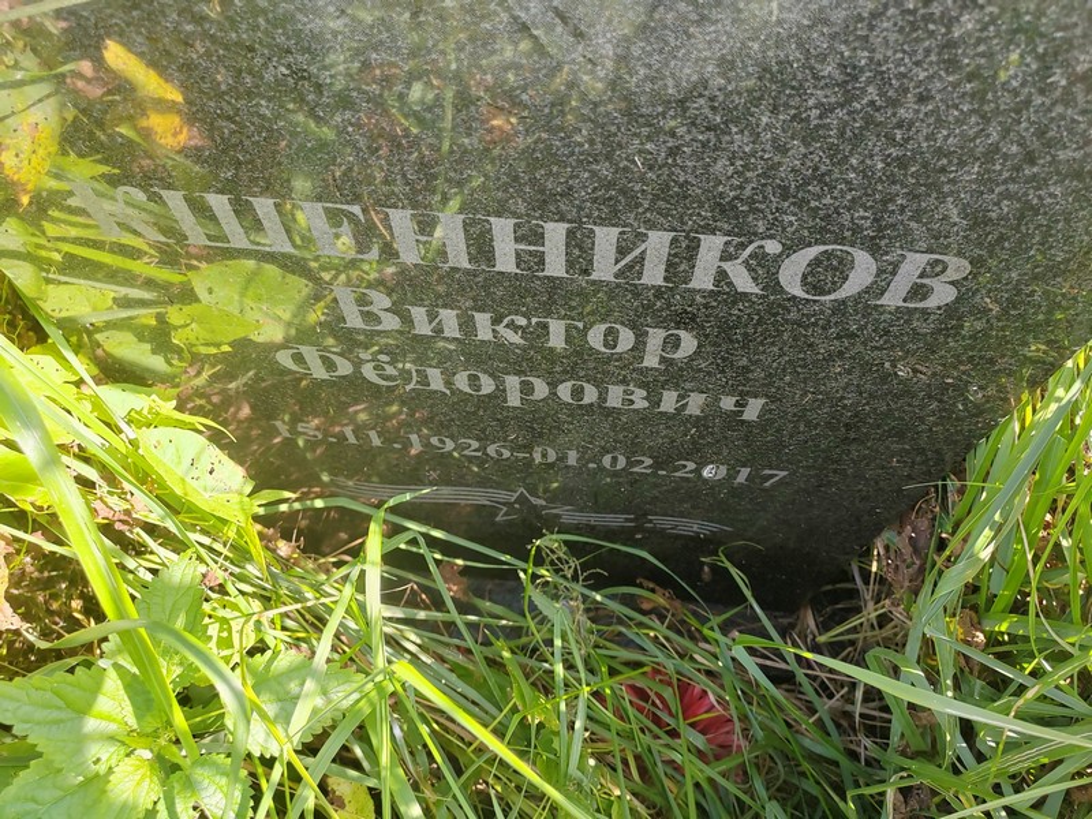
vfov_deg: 51.4
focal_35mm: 27
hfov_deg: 65.3
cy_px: 410
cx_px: 546
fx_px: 852
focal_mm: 5.52
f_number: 1.9
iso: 100
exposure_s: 1/170
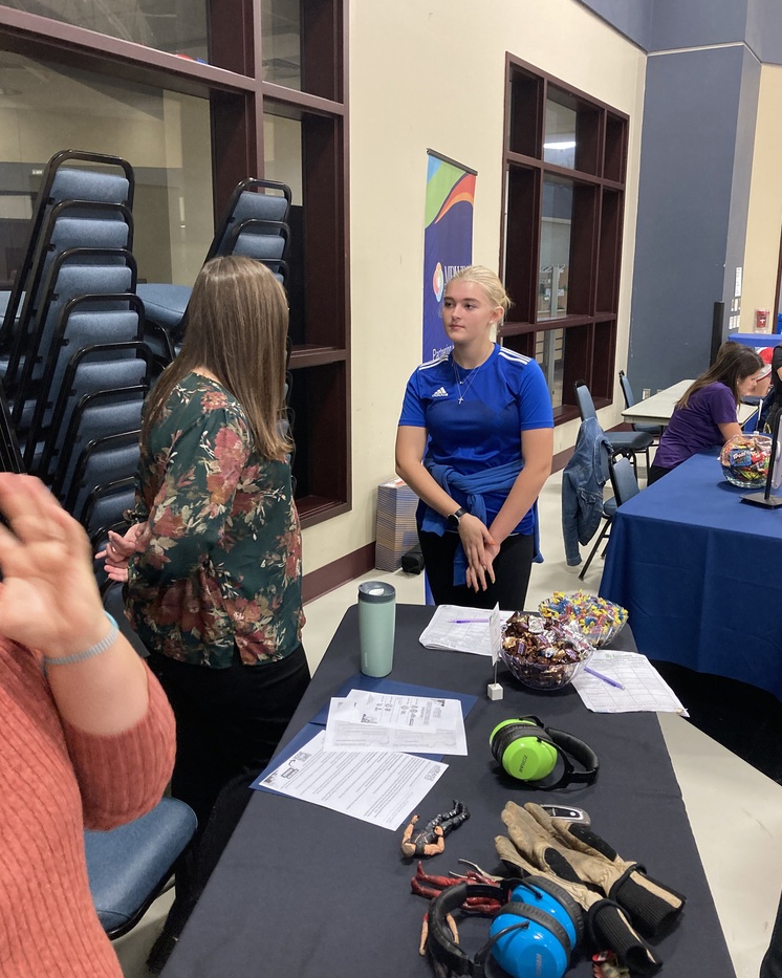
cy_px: 457
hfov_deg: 48.5
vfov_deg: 58.7
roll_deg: +0.0
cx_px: 395
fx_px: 868
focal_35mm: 30
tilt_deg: -12.3
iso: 200
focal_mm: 3.99
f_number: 1.8
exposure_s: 1/60
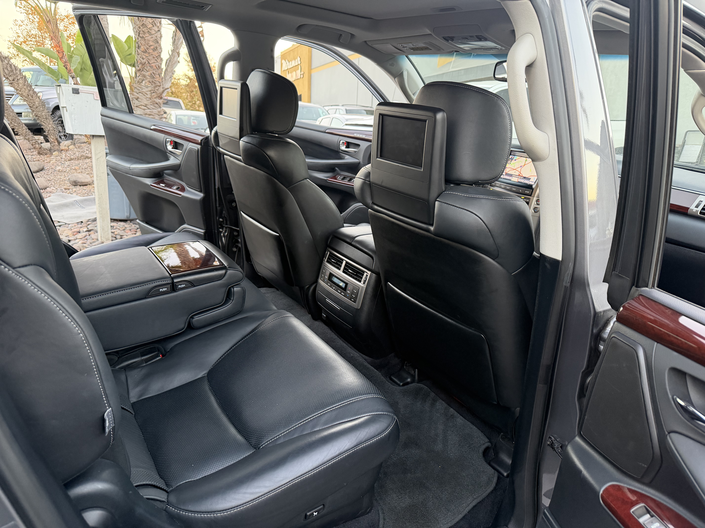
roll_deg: -2.2
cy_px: 264
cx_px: 352
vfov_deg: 56.8
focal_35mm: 24
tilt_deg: -13.4
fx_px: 489
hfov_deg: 71.6
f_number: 1.78
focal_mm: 6.76
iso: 400
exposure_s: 1/60
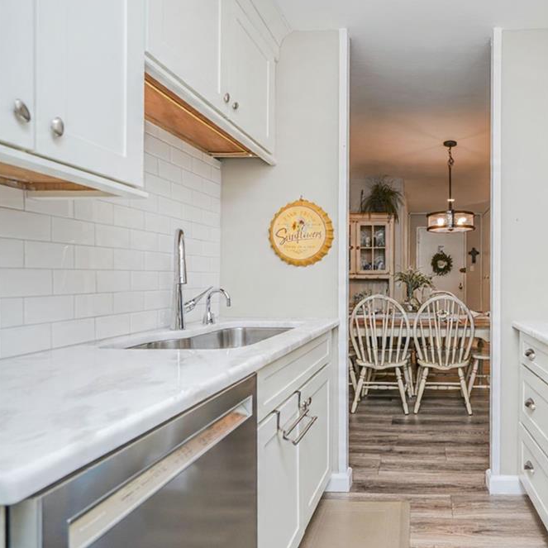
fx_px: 376
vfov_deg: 72.1
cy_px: 275
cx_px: 418
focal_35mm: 21
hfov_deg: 67.1
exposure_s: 1/15
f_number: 4
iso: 64
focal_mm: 16
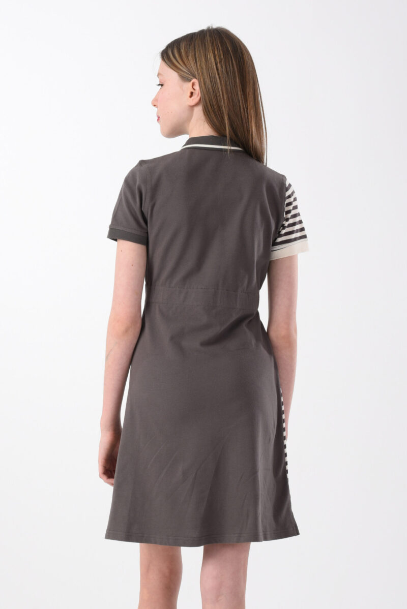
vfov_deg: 39.6
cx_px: 204
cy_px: 304
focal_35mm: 50
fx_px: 847
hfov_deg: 27.0
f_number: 9.5
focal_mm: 50
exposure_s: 1/125
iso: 140
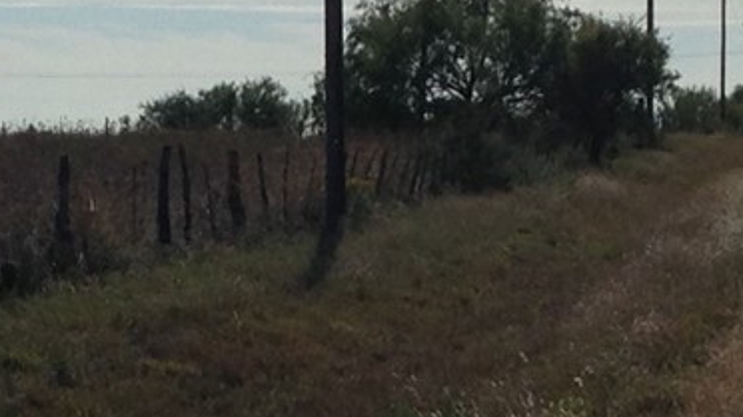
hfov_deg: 10.8
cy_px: 423
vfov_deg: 6.1
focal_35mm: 198
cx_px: 10
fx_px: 3900
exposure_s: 1/4525
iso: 50
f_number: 2.4
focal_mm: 4.12
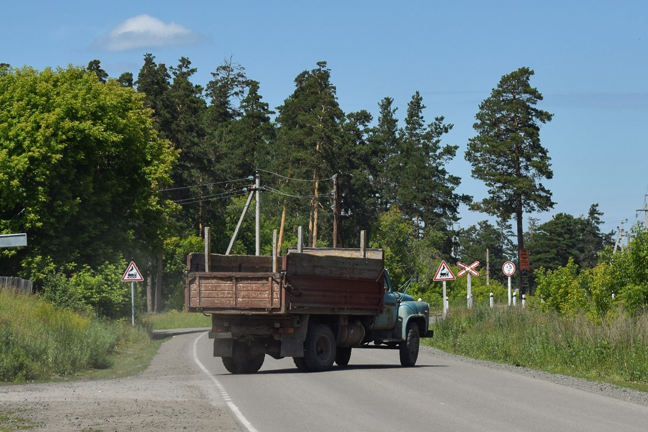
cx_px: 324
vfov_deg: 16.6
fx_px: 1485
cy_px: 216
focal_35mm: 82
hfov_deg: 24.6
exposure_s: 1/1000
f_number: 5.6
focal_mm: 55
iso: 100
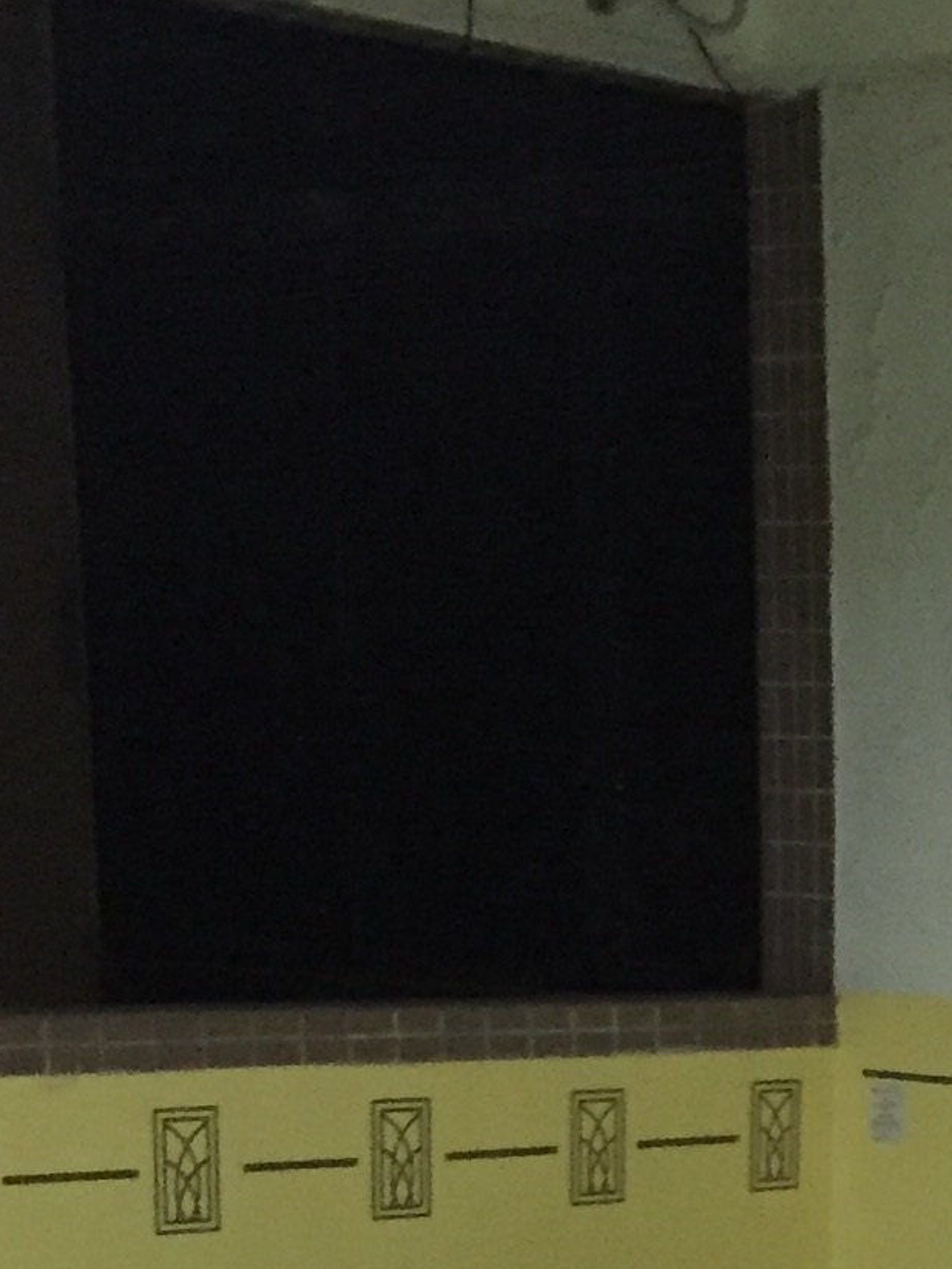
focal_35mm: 115
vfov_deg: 16.0
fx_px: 4218
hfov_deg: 12.1
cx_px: 1523
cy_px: 1770
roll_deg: -1.7
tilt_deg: -12.0
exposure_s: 1/17
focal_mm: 4.15
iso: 250
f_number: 2.2
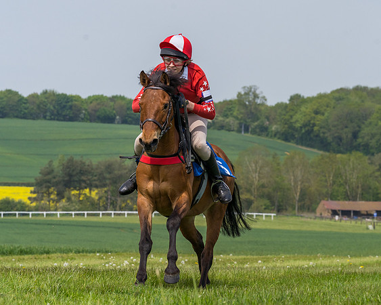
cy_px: 121
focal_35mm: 198
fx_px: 2229
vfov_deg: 7.8
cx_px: 263
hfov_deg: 9.8
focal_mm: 135
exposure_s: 1/2000
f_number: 9
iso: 400
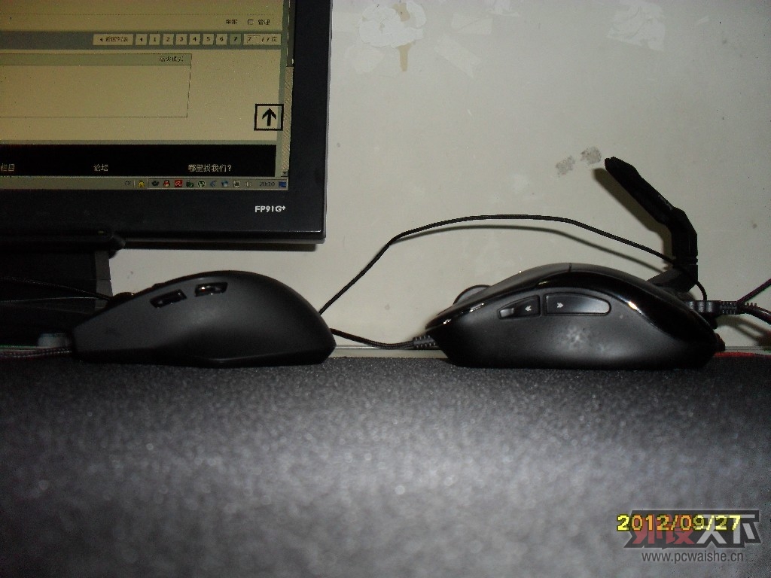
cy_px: 289
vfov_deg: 40.7
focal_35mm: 35
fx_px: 780
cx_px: 386
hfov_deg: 52.6
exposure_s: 1/45
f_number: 3.2
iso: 200
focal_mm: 6.3
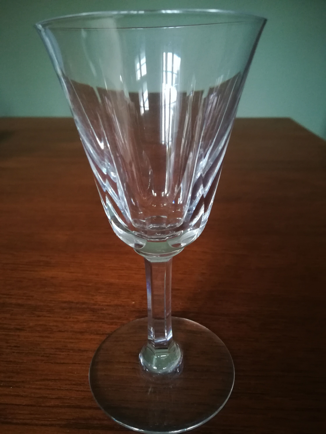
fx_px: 326
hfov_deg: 53.1
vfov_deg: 67.3
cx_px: 163
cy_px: 217
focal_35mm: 26
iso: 500
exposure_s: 1/20
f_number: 2.2
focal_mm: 3.83
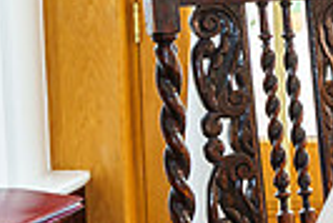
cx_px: 774
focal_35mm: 144
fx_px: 1333
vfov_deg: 9.5
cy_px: 26
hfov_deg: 11.8
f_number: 3.5
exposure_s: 1/250
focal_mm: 28
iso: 800
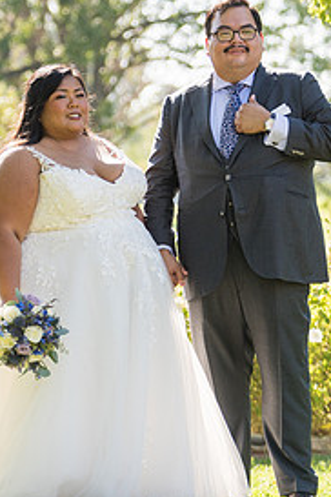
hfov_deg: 6.6
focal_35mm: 208
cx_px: 138
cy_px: 186
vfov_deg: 9.9
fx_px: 2868
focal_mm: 84
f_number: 2.8
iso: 200
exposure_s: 1/1000
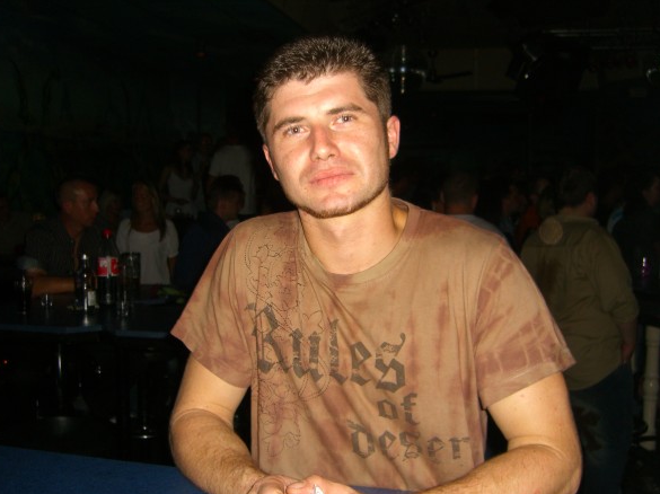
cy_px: 253
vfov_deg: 36.8
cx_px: 324
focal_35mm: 39
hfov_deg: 47.9
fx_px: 743
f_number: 2.8
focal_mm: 7.9
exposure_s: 1/60
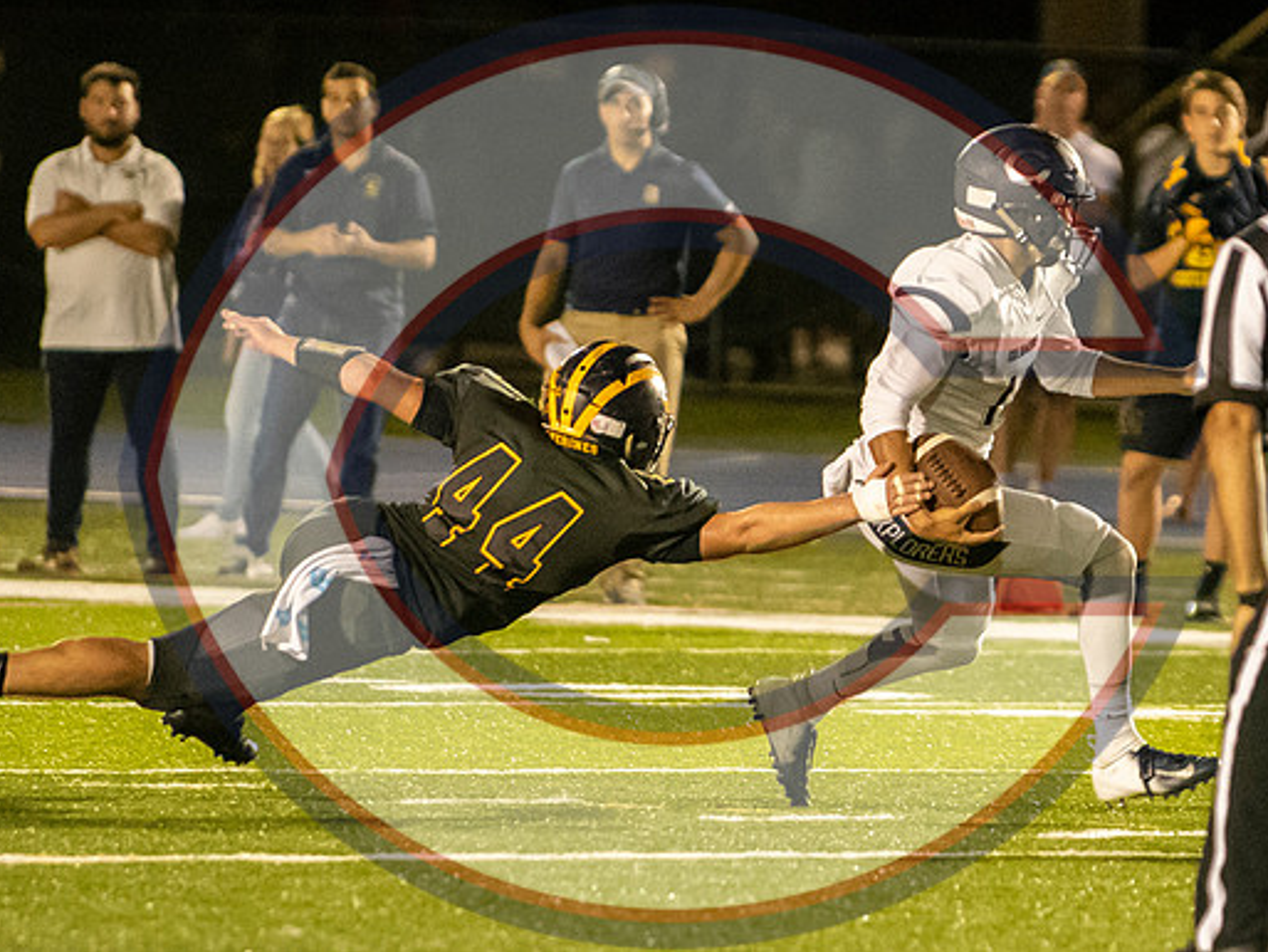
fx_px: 22973
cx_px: 1324
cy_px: 476
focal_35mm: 627
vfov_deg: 2.4
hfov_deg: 3.2
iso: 9000
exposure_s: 1/1250
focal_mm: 200
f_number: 2.8
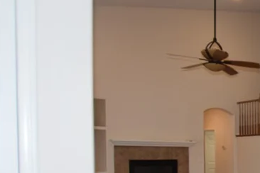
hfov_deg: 31.6
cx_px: 361
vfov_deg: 30.2
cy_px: 163
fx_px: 303
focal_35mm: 42
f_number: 5
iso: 800
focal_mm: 10
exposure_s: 1/100
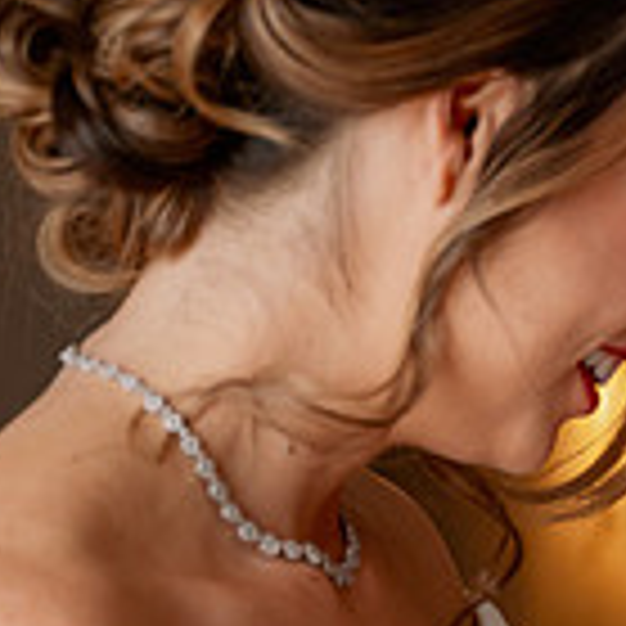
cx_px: 946
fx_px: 4276
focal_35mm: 209
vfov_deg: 8.3
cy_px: 725
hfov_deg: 8.2
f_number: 3.2
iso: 200
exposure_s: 1/125
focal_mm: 59
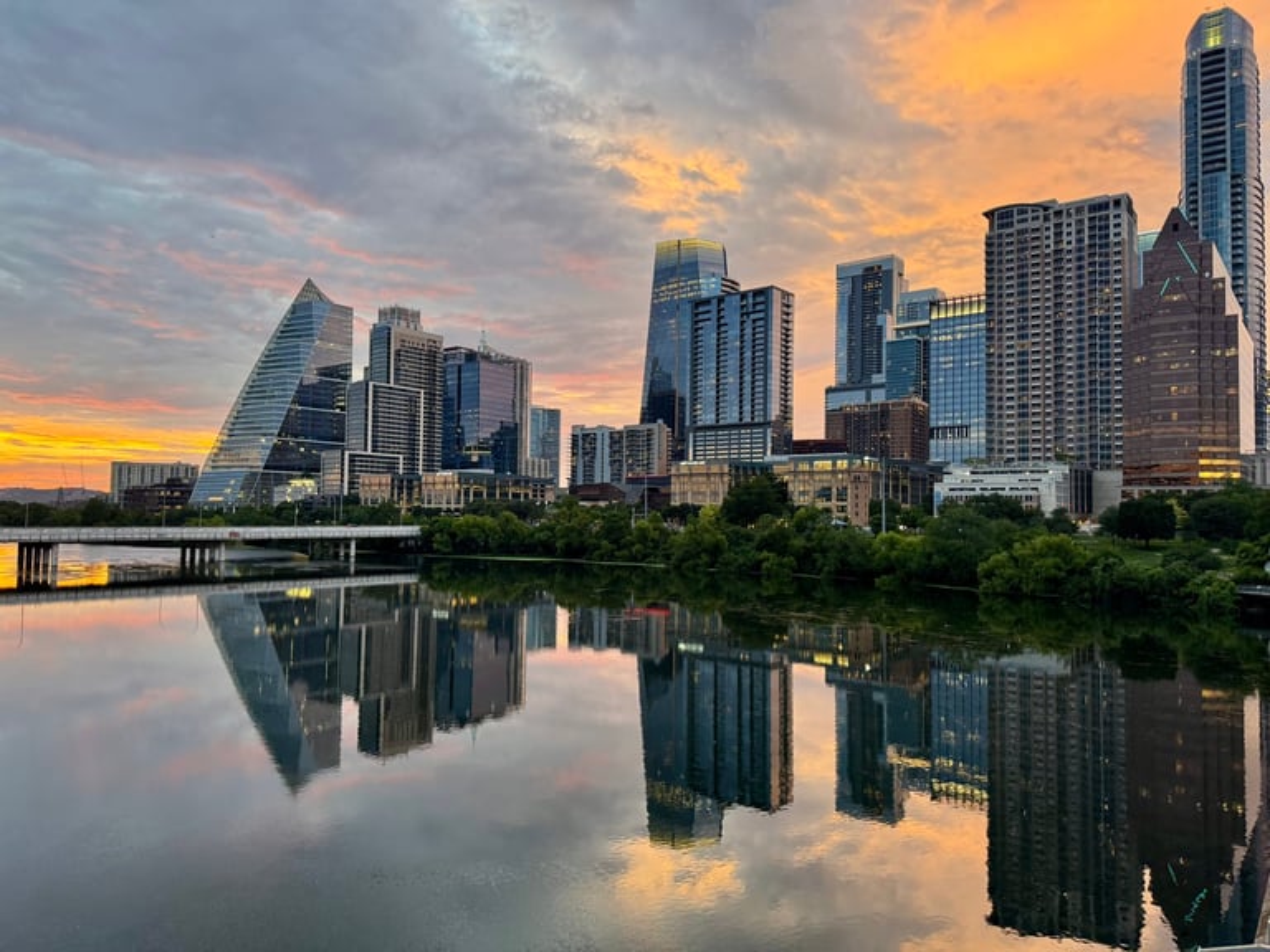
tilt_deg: +2.1
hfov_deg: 71.6
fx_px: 881
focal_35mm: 24
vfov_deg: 56.8
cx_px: 635
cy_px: 476
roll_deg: -0.5
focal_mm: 6.76
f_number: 1.78
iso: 200
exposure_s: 1/114
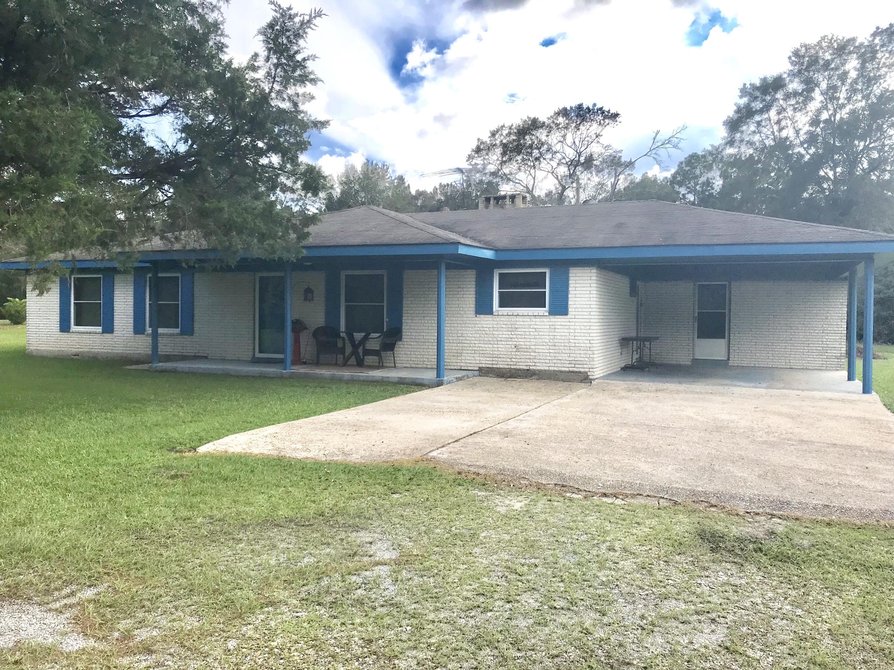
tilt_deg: -1.8
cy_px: 335
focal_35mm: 28
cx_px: 447
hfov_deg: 63.4
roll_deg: -1.2
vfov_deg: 49.7
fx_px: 723
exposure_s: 1/2398
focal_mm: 3.99
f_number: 1.8
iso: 20
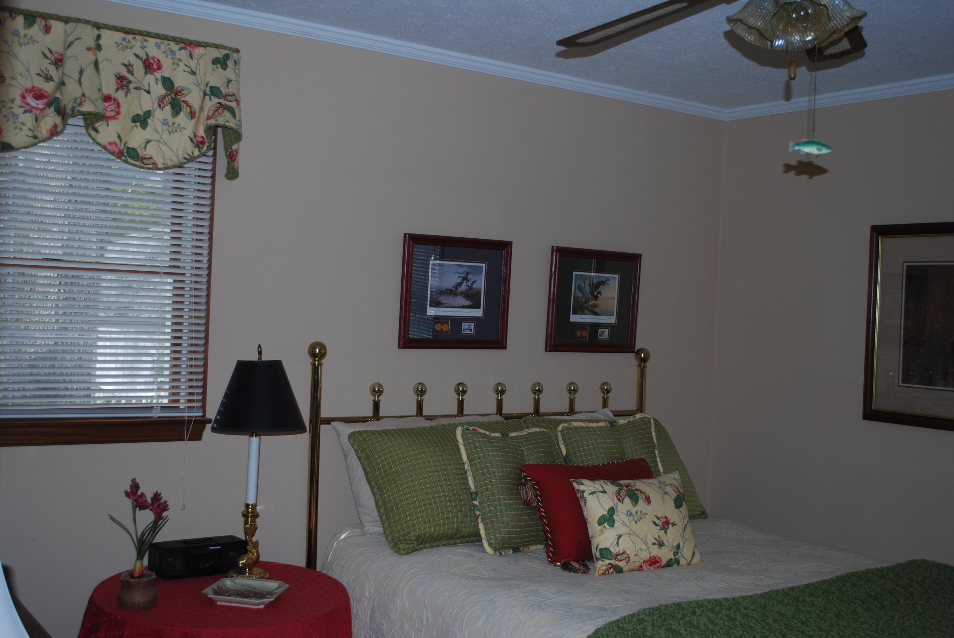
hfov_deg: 49.5
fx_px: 1035
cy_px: 319
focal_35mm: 39
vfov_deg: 34.3
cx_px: 477
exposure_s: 1/60
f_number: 4.5
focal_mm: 26
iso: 200
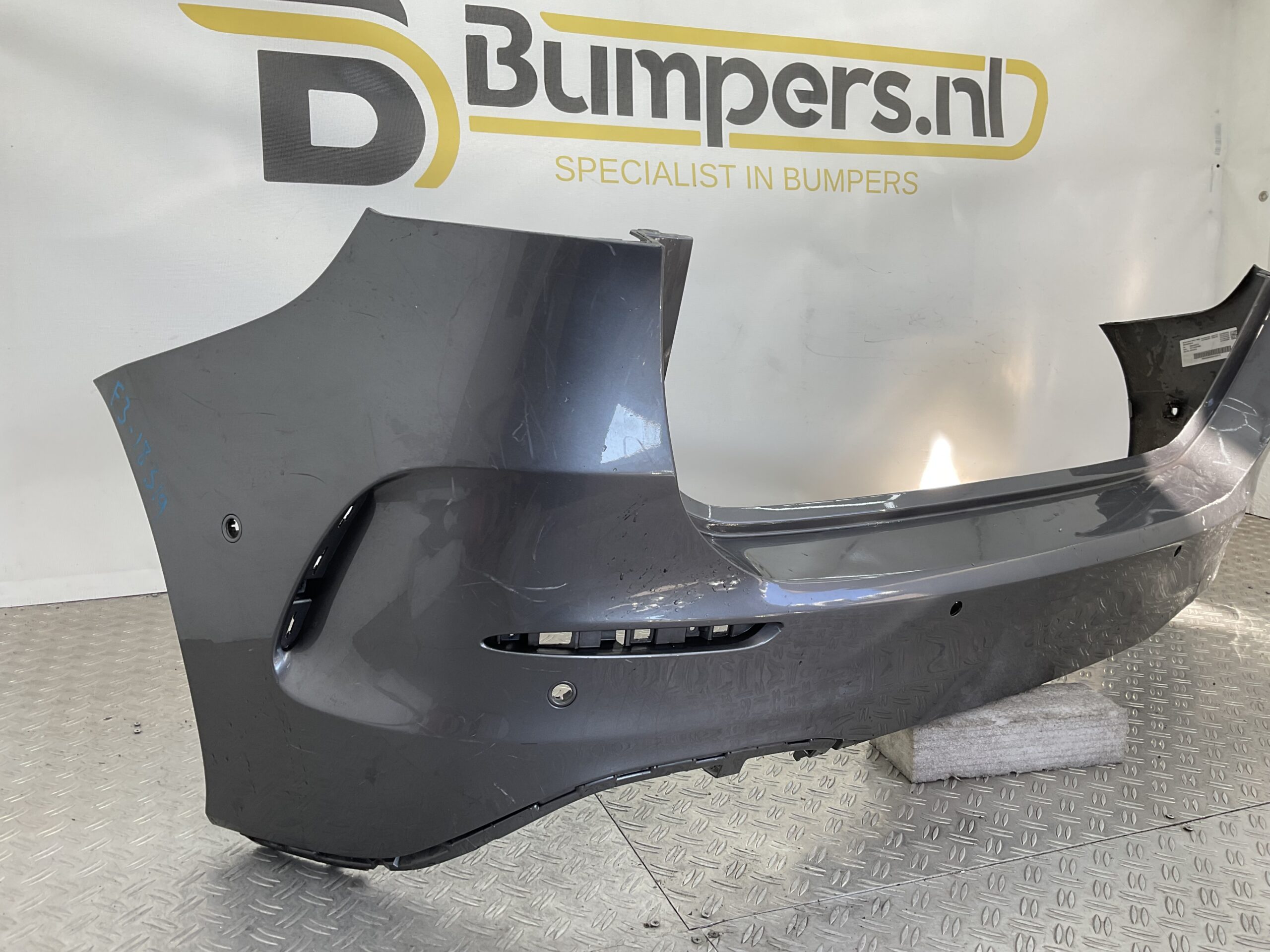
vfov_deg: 48.2
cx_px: 635
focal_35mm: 29
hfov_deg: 61.7
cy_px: 476
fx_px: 1064
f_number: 1.8
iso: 16
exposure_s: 1/120
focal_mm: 3
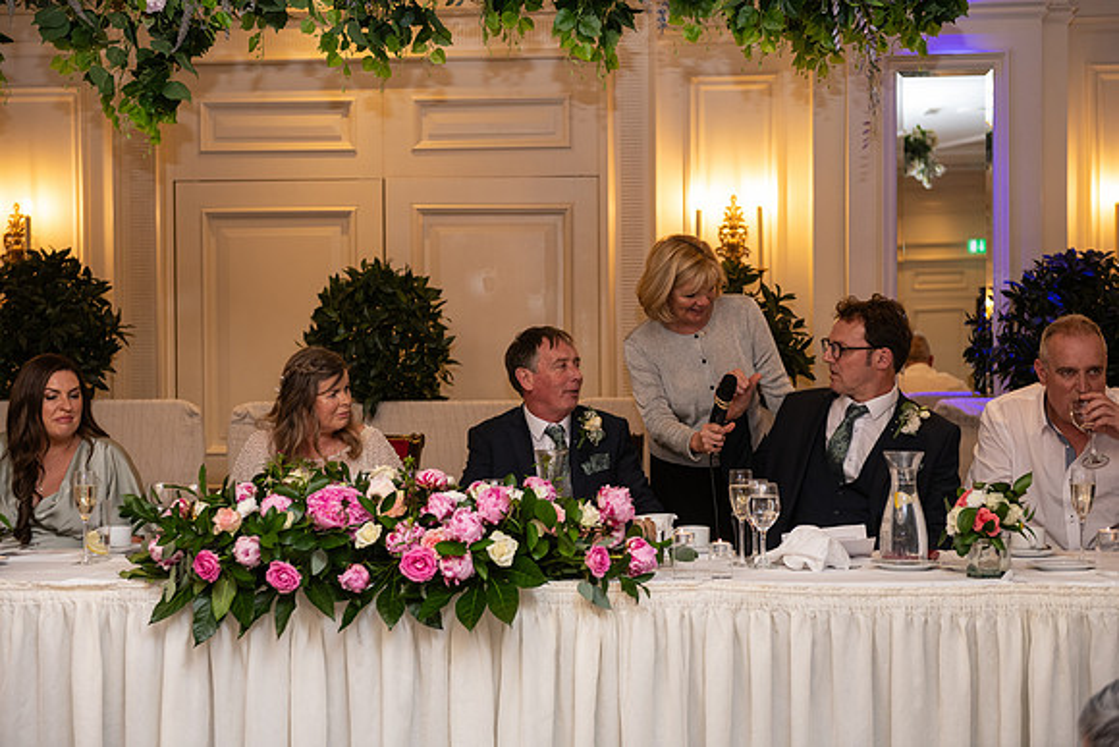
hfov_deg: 33.4
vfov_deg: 22.6
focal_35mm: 60
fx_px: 1865
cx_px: 560
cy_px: 374
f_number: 3.5
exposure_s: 1/160
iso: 640
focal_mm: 60
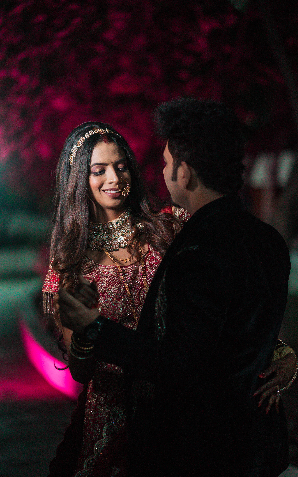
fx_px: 1130
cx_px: 158
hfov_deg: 15.0
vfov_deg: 23.8
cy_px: 238
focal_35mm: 87
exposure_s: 1/400
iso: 3200
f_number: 1.8
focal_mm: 85
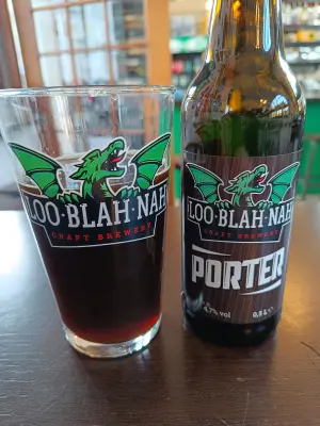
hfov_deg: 56.8
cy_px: 213
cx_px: 160
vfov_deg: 71.6
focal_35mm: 24
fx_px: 296
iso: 451
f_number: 1.88
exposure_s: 1/50.1
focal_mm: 5.59
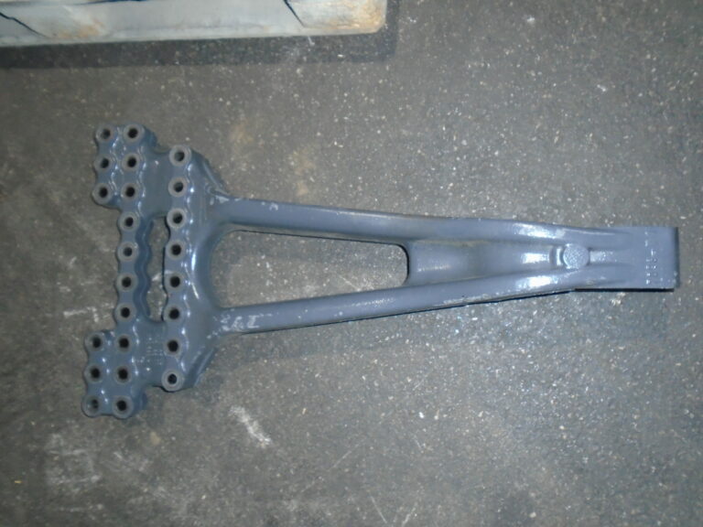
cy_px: 264
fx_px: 528
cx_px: 352
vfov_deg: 53.1
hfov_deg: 67.3
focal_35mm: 26
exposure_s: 1/30
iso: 400
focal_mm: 4.6
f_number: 3.2
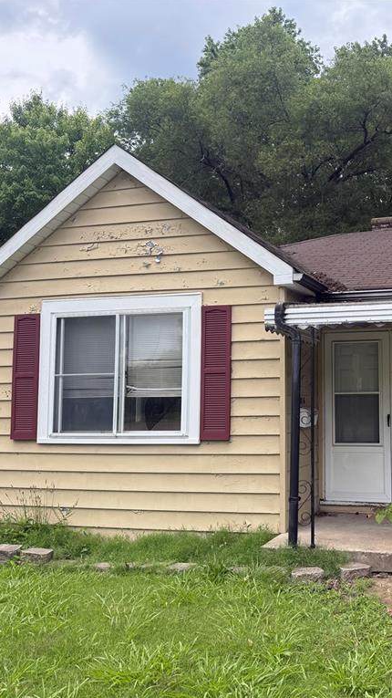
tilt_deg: +7.1
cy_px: 349
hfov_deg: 32.1
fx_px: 647
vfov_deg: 56.6
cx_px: 349
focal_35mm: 35
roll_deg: +1.3
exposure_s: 1/868
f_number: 1.78
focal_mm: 6.76
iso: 100
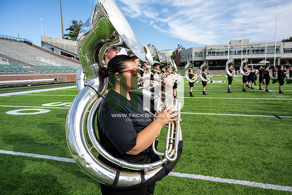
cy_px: 98
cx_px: 146
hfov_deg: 68.4
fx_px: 215
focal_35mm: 26
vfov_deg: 48.8
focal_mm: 26.5
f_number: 4.5
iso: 80
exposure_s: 1/250
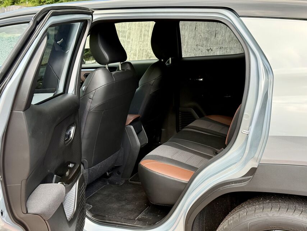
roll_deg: +1.6
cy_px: 116
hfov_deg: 39.6
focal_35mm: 48
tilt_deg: -9.9
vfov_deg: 30.3
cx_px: 154
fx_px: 426
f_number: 1.78
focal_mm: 6.76
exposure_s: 1/194
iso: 100
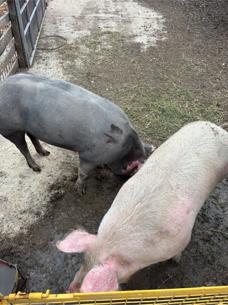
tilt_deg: -45.8
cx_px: 114
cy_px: 152
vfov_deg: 67.3
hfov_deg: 53.0
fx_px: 228
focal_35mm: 26
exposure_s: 1/568
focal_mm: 5.96
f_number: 1.6
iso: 50
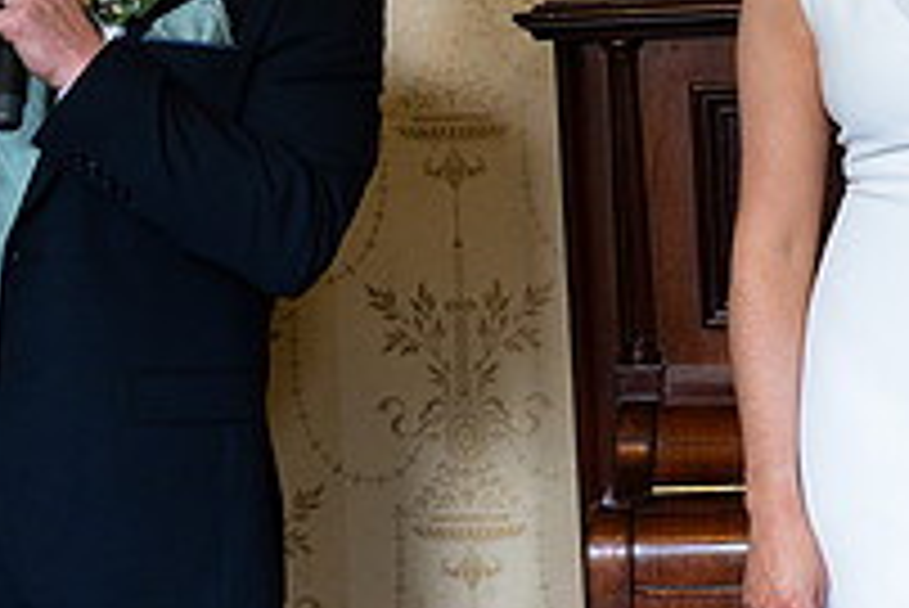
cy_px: 110
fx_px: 4270
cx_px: 220
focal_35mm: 169
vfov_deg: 8.1
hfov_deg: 12.1
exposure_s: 1/160
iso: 2000
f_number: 2.8
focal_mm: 59
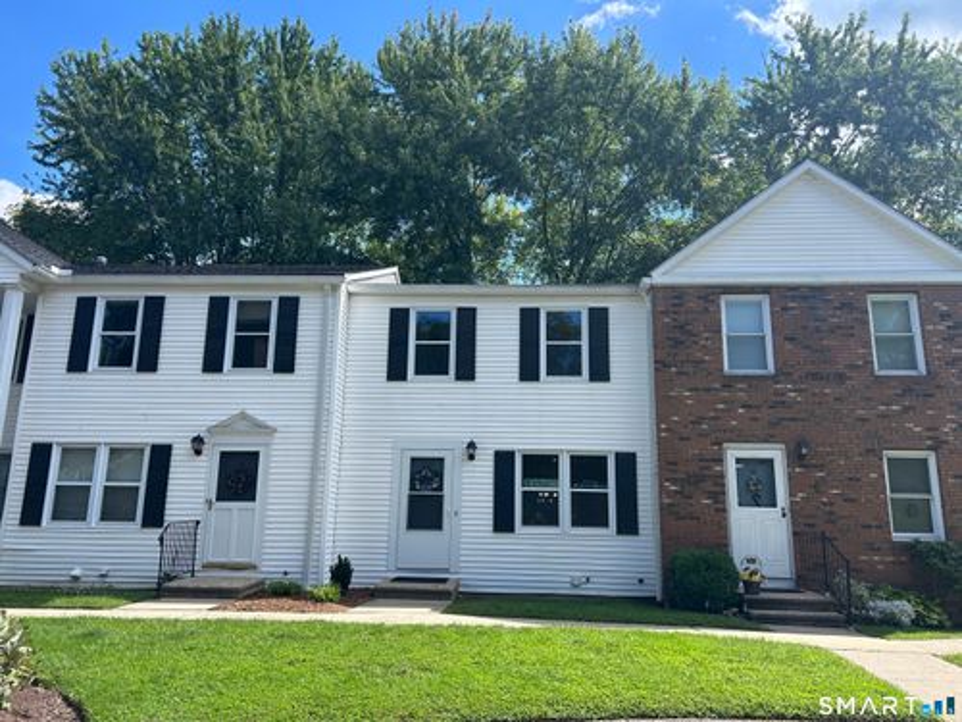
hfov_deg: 67.3
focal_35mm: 26
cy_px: 361
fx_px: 723
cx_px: 481
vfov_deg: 53.1
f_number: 1.5
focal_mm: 5.7
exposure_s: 1/1869
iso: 50
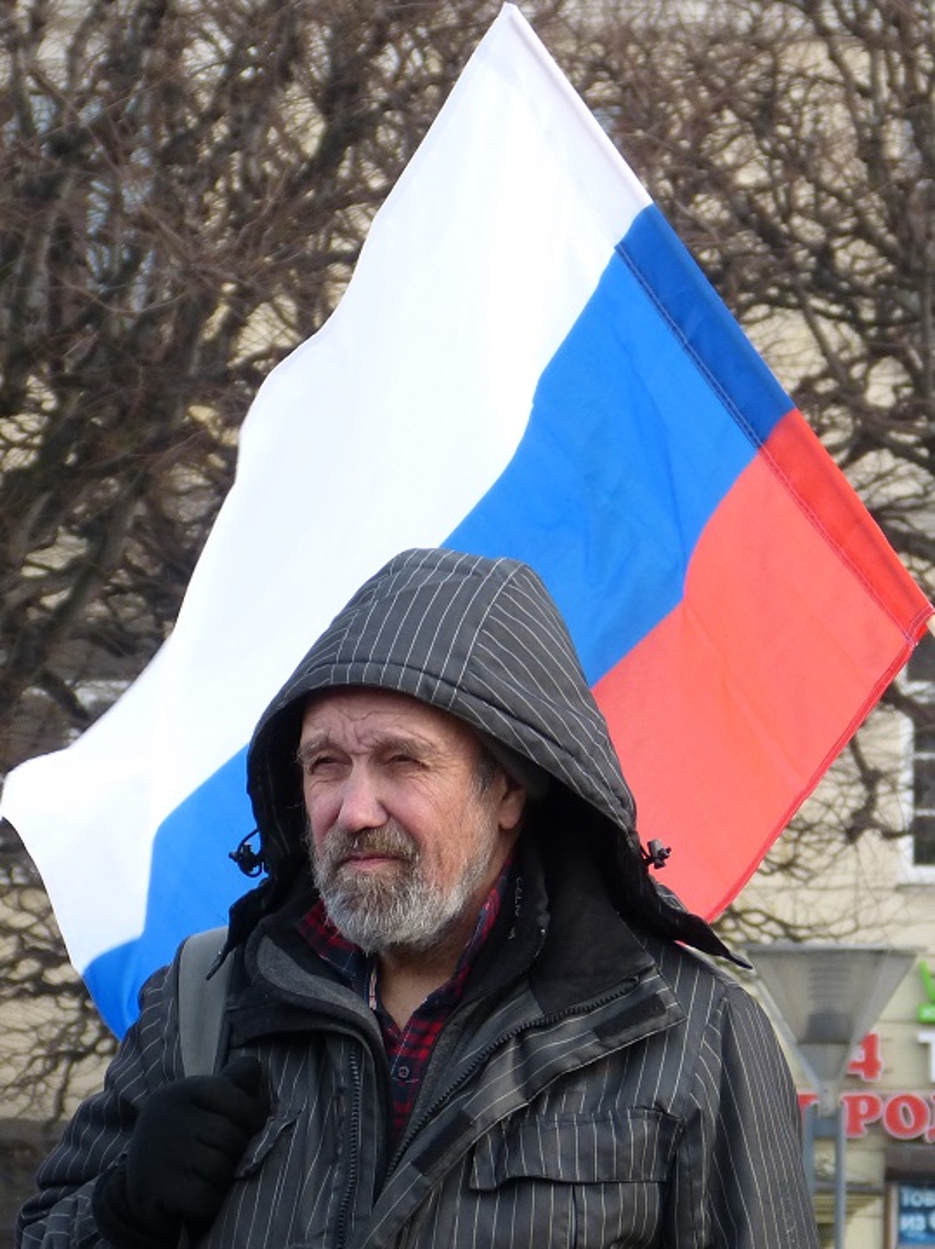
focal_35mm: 200
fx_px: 7211
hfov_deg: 7.4
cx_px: 468
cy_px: 624
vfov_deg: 9.9
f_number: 4
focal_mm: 36.1
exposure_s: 1/200
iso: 100
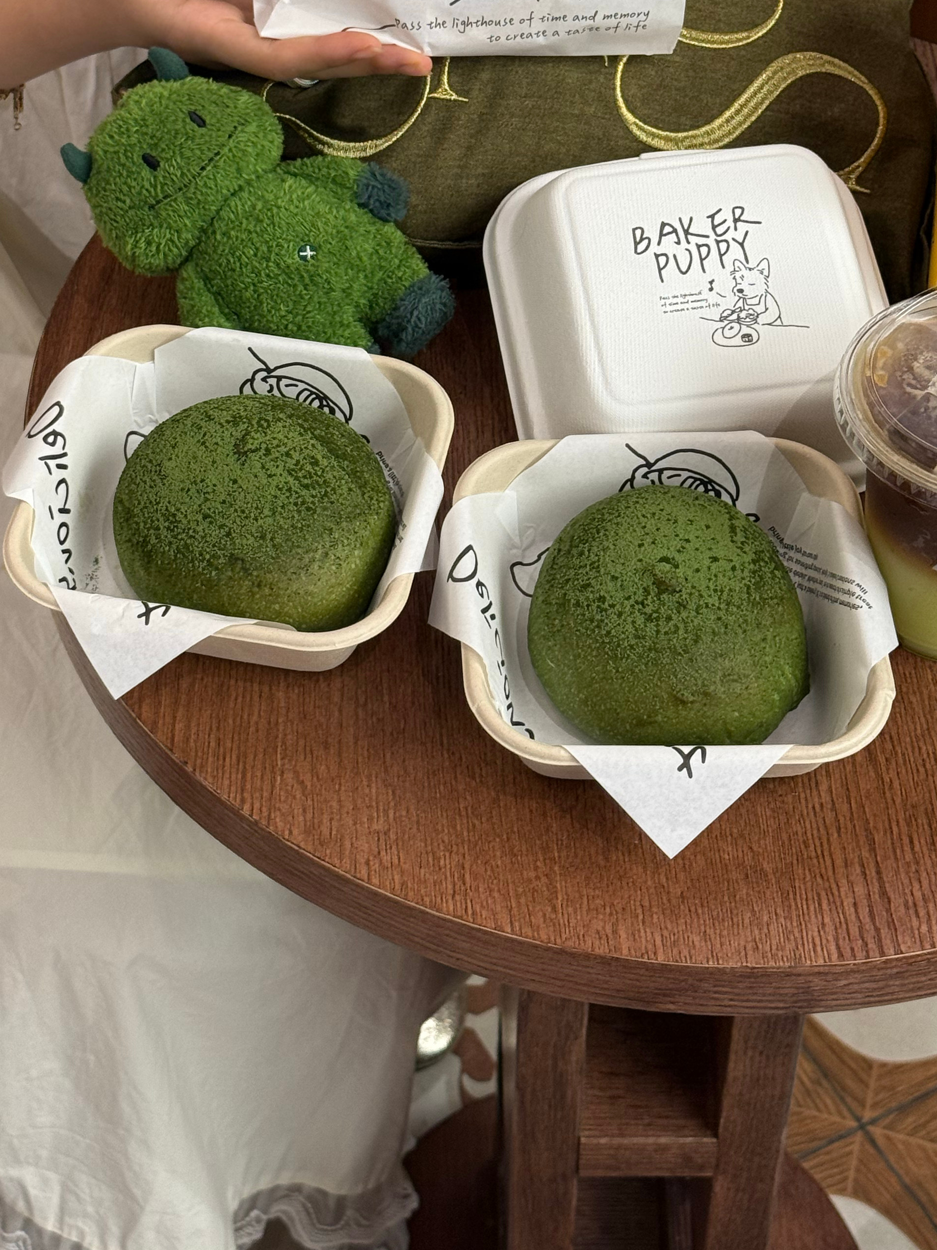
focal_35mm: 76
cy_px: 319
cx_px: 369
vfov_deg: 25.4
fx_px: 2743
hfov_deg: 19.4
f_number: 1.78
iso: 64
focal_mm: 6.76
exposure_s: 1/50
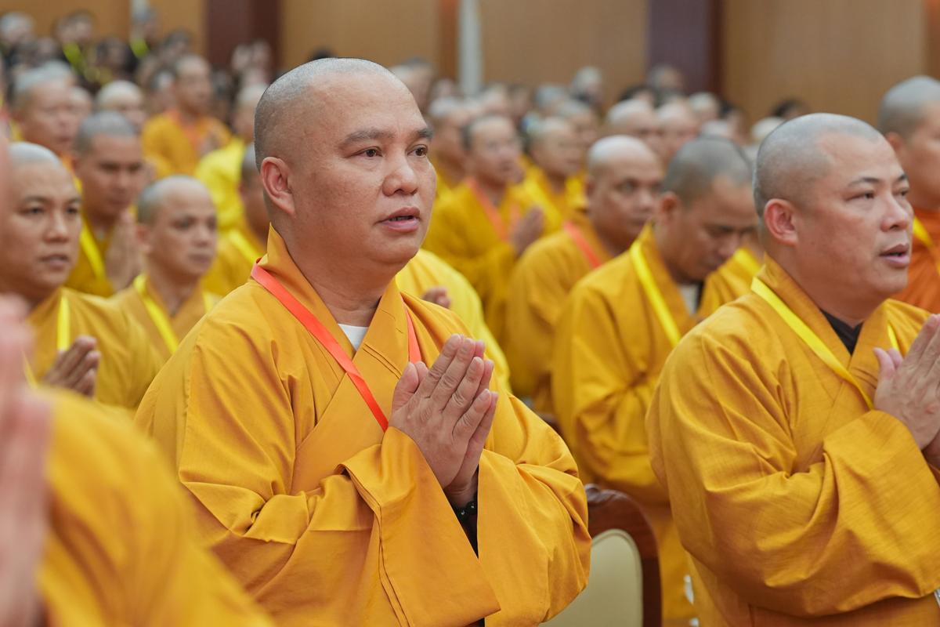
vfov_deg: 11.4
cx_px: 470
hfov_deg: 17.1
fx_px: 3133
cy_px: 314
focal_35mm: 120
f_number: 4
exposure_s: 1/125
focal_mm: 80
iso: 2500
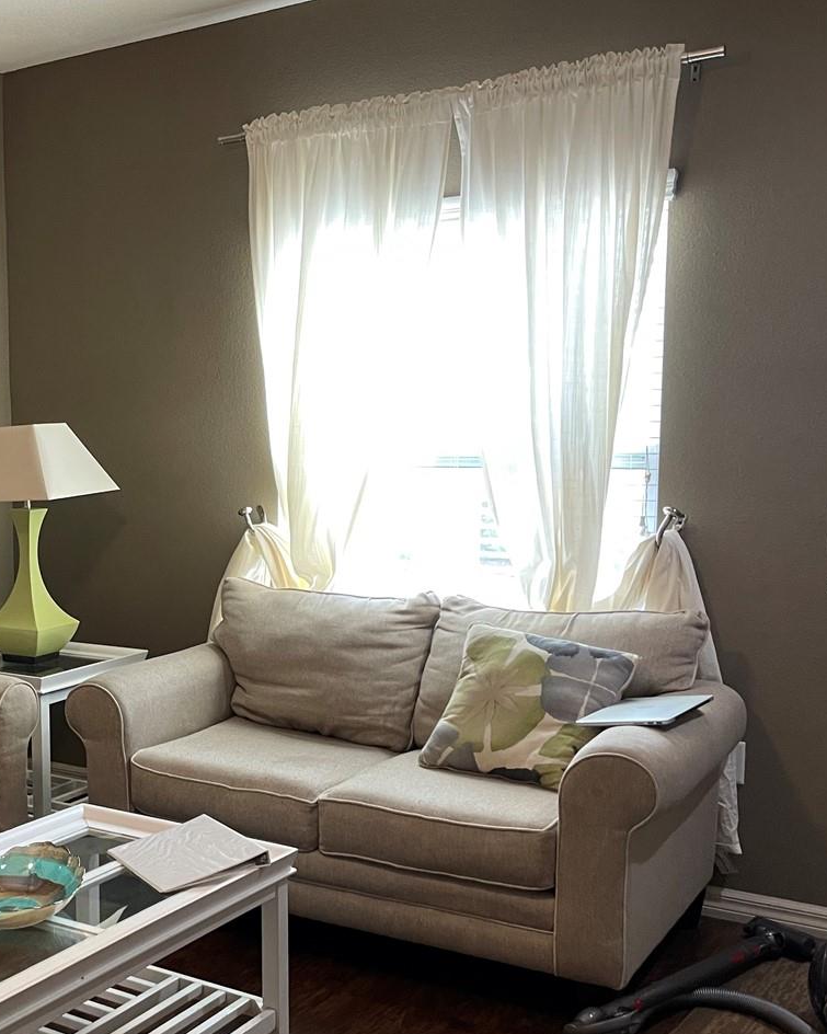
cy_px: 586
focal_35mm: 43
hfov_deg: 32.8
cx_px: 54
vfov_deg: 42.8
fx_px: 1316
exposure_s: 1/60
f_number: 1.6
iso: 200
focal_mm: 4.2
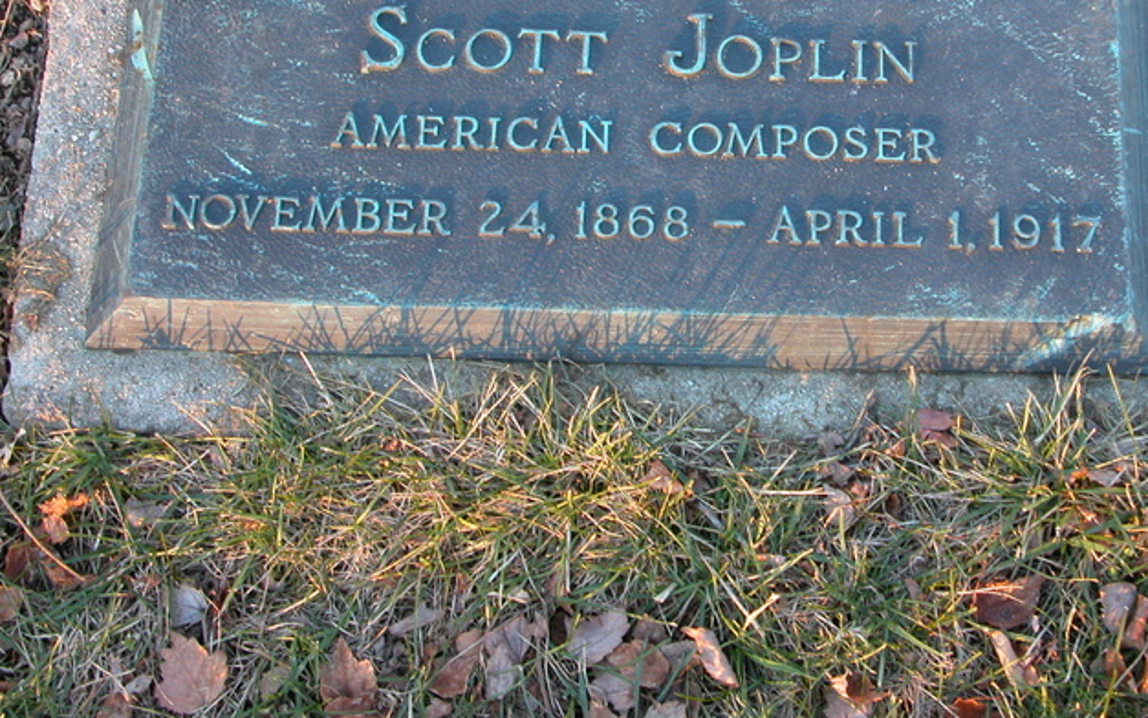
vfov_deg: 19.4
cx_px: 679
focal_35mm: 67
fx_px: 2096
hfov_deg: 30.6
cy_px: 234
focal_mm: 12.7
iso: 100
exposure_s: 1/16.5
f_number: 5.4
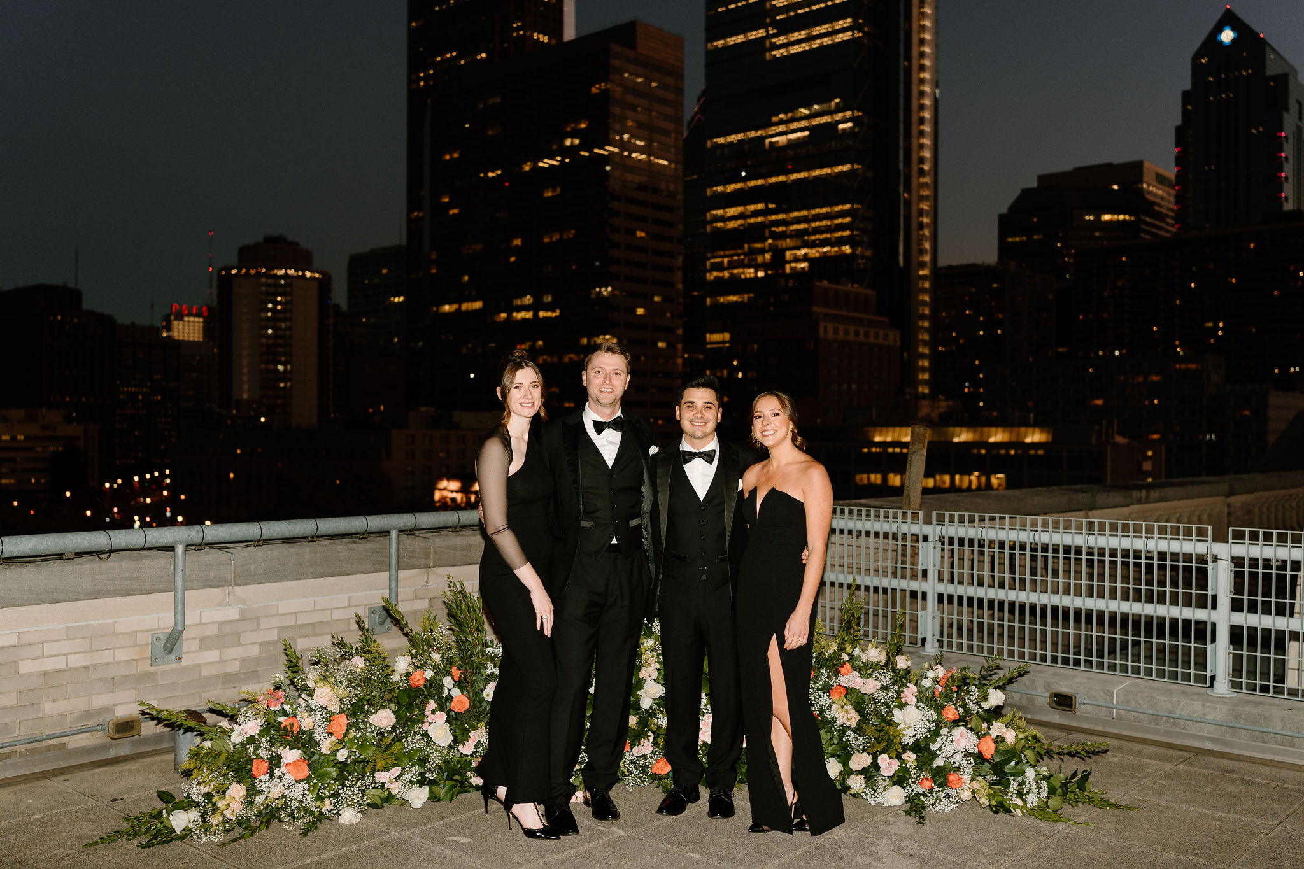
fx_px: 1275
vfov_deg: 37.7
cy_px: 434
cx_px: 652
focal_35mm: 35
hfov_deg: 54.2
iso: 400
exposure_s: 1/250
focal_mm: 35
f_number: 2.2
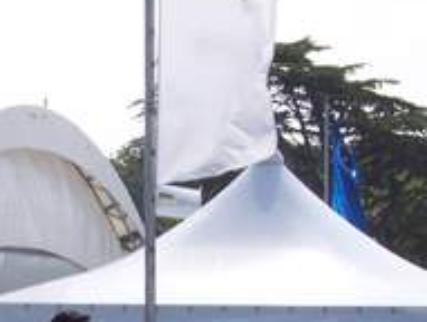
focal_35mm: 381
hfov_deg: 5.2
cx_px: -181
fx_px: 4709
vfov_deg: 3.9
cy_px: 467
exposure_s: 1/350
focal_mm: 24
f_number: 8
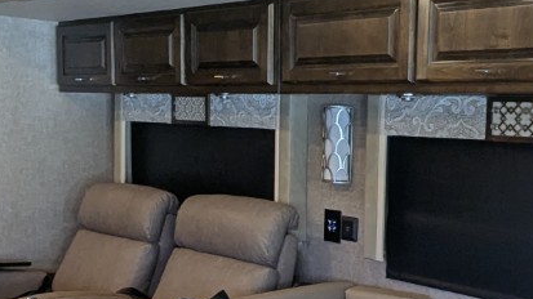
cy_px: 168
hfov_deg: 35.4
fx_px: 834
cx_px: 295
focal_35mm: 59
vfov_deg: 20.4
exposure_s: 1/131
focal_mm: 2.35
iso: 174
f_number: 2.2
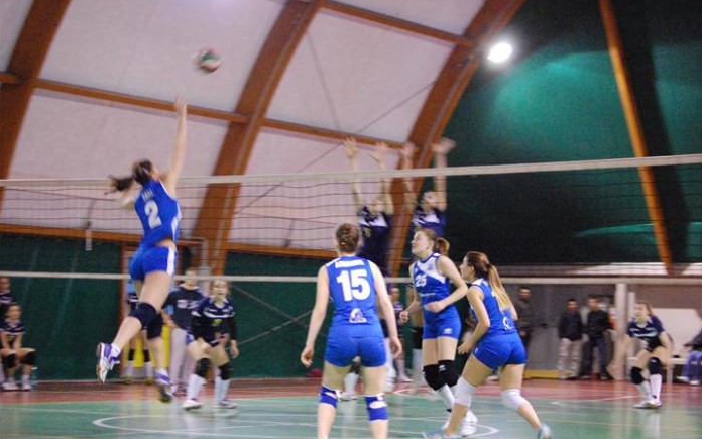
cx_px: 352
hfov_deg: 24.5
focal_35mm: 85
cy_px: 223
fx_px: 1617
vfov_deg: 15.5
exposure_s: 1/40
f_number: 4
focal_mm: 55
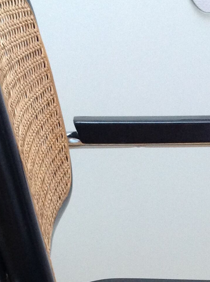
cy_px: 303
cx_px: 134
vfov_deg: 20.0
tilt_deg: -23.4
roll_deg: -2.1
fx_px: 762
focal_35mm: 94
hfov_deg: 15.7
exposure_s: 1/15
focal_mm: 4.28
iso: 160
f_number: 2.4
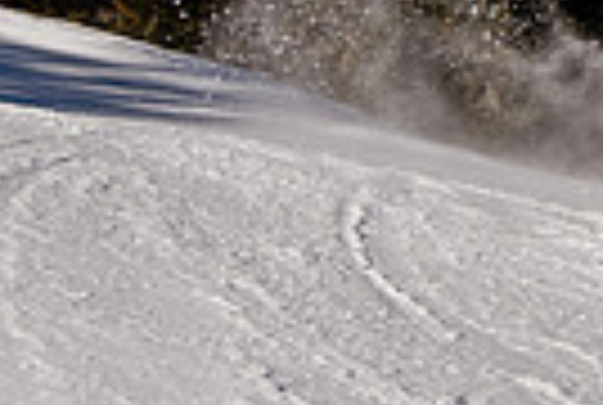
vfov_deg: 5.8
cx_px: 1200
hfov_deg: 8.3
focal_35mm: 235
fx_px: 3945
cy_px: -84
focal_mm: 32
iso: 160
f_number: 6.3
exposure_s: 1/1000
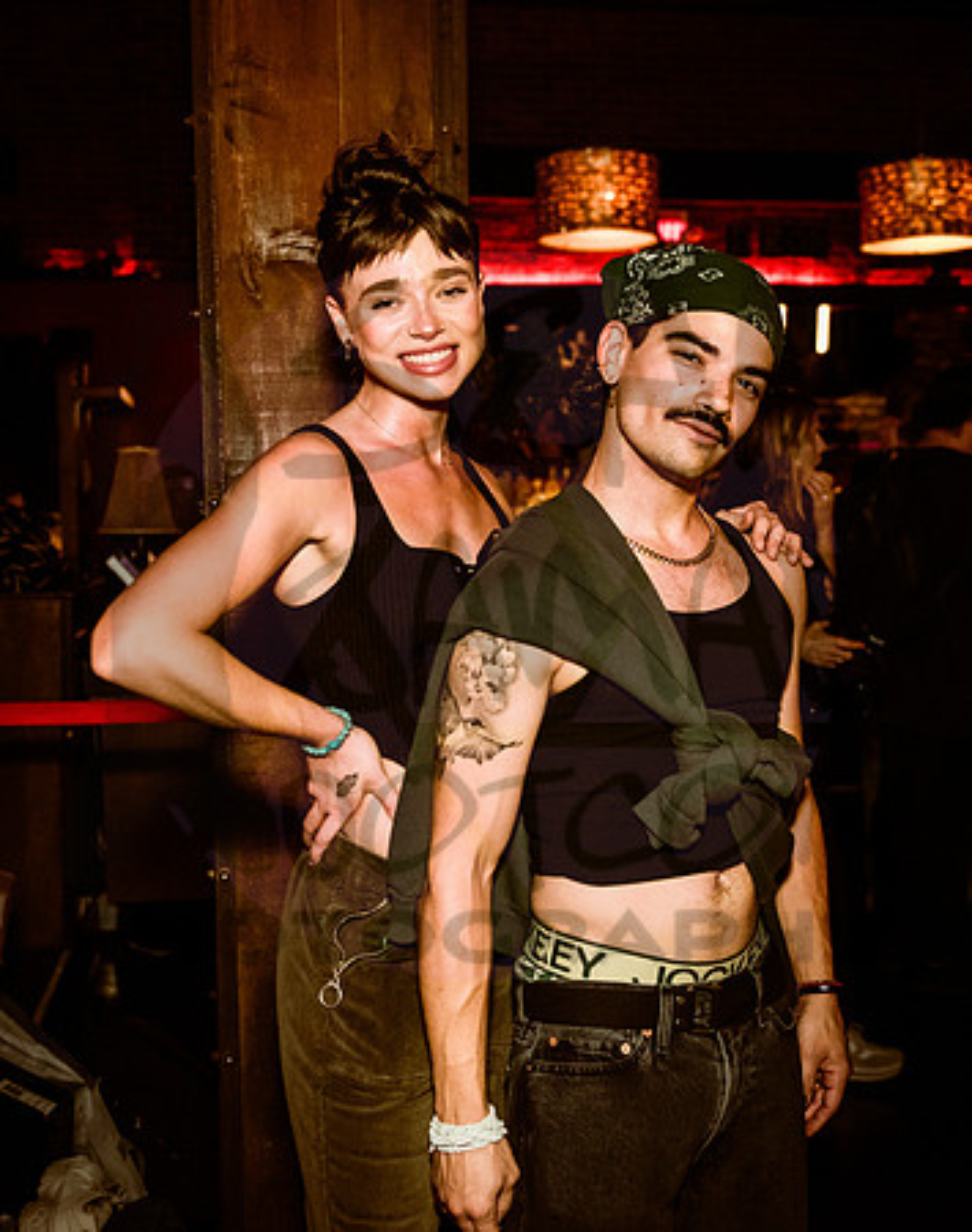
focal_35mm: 44
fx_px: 1591
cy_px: 616
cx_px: 495
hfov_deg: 34.0
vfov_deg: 42.3
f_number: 2.8
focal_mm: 31
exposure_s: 1/200
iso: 8000
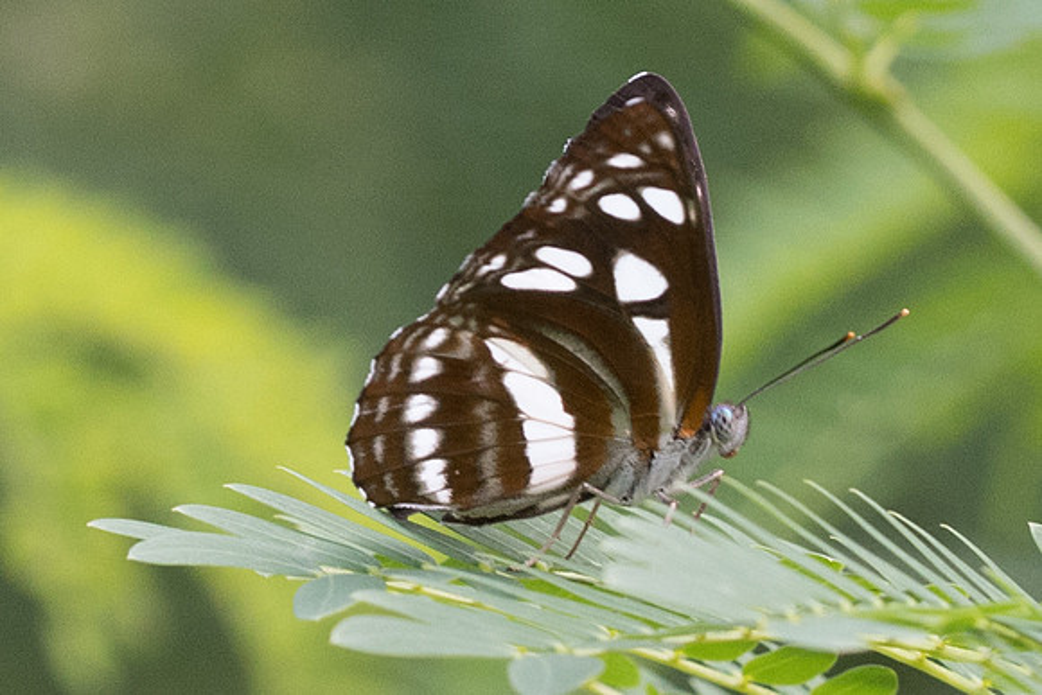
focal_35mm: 1054
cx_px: 200
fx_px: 30512
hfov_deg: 2.0
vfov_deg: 1.3
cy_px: 11
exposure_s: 1/400
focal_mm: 150
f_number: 6.3
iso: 800
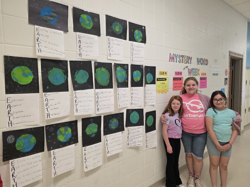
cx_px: 125
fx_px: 166
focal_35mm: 23
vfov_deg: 58.9
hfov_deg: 73.9
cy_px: 94
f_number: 1.7
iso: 320
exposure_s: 1/120
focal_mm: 6.3
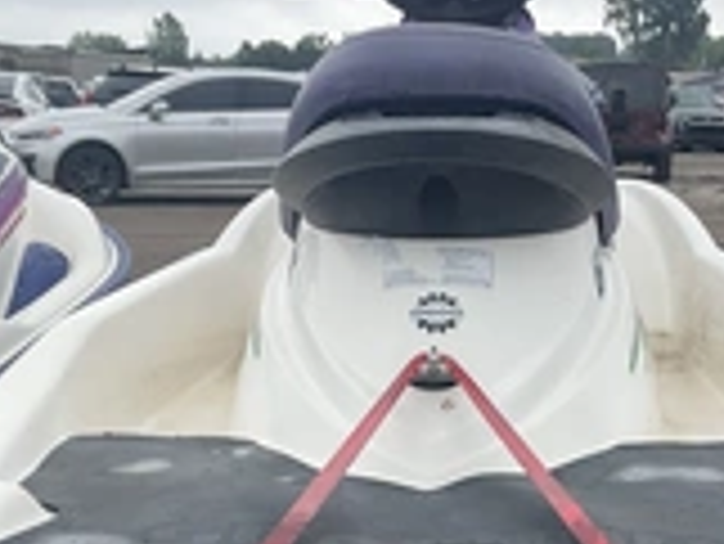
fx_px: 1507
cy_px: 513
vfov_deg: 20.0
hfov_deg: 27.0
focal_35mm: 72
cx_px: 409
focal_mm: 3
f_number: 1.8
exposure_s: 1/719
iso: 25
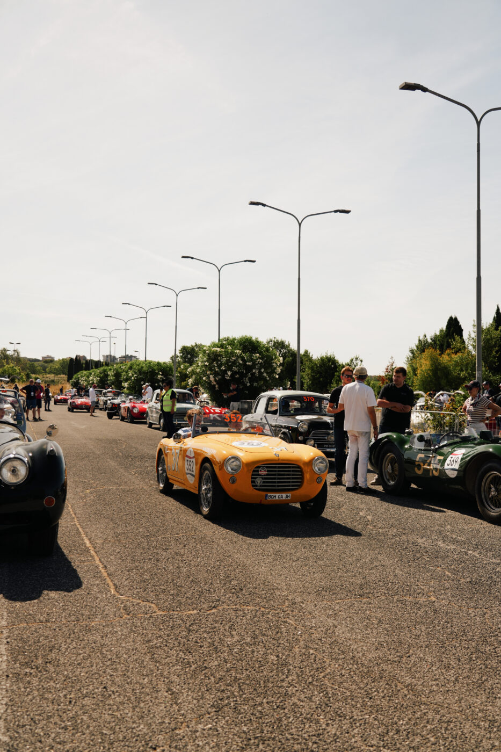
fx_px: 710
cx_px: 250
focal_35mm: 34
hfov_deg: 38.9
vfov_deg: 55.8
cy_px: 376
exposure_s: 1/500
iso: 100
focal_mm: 34
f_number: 4
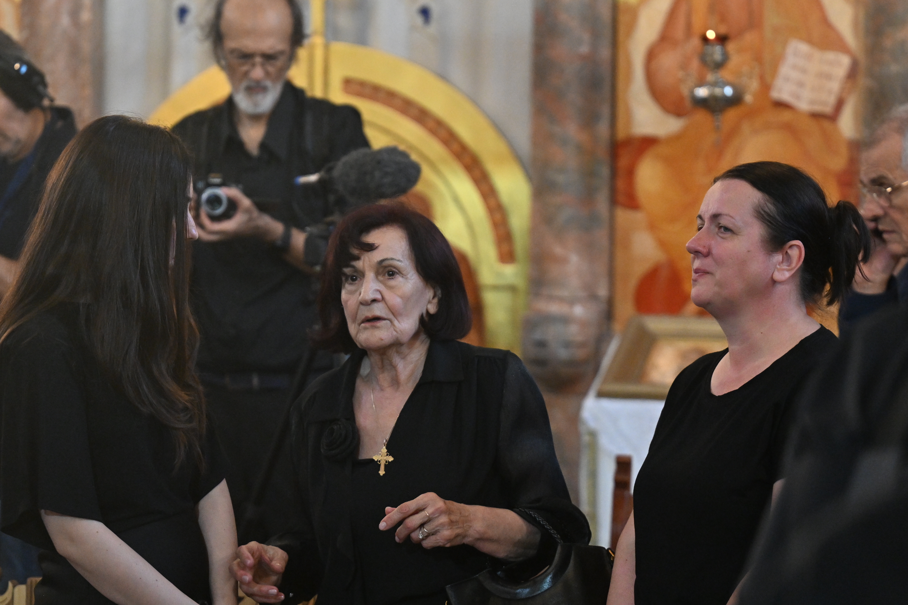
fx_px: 3783
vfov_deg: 9.1
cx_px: 454
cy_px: 302
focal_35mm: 150
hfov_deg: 13.7
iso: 2500
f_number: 2.8
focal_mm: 100
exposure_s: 1/250
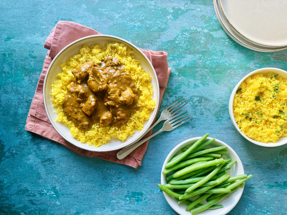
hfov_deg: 71.6
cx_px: 144
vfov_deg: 56.8
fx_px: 199
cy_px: 108
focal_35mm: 24
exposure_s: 1/100
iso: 64
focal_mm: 6.76
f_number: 1.78
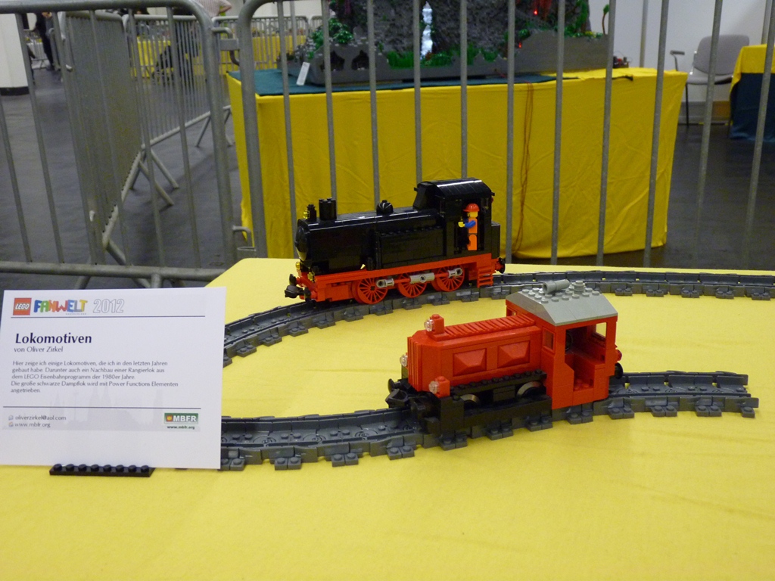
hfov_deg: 50.1
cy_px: 290
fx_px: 828
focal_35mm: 37
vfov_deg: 38.7
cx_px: 388
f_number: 3
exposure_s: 1/25
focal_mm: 6.6
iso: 400
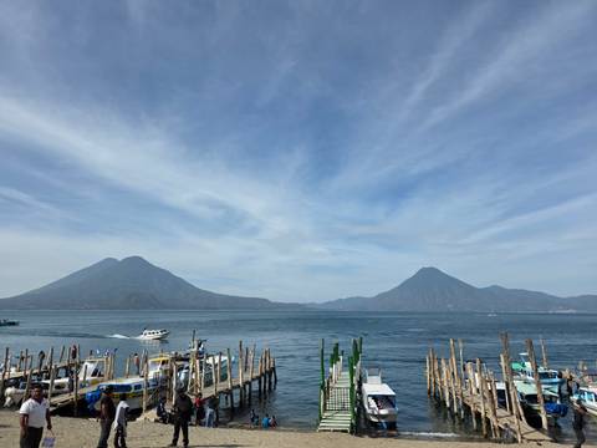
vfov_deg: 58.9
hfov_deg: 73.9
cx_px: 298
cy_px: 224
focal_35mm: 23
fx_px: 397
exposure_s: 1/7944
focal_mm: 6.3
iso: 80
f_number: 1.7
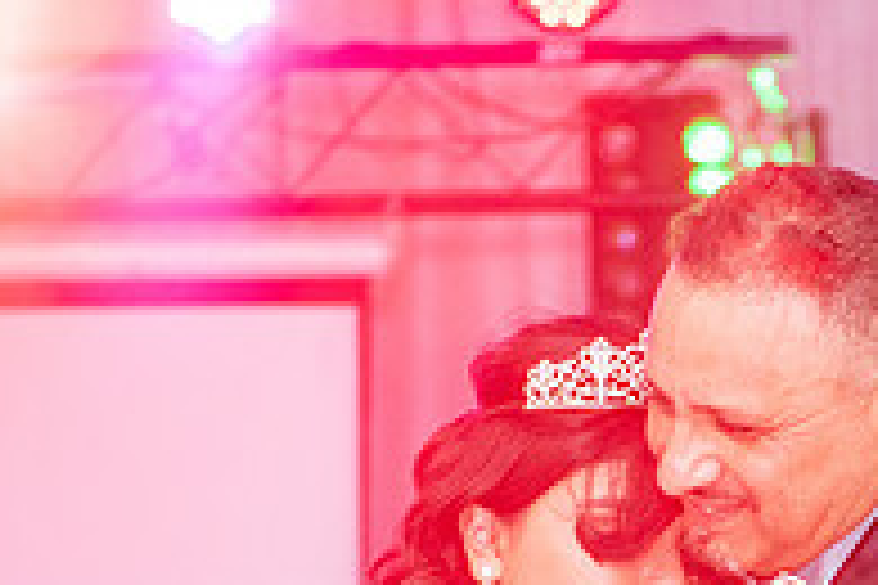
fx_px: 5072
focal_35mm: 208
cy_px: 817
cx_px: 792
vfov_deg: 6.5
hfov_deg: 9.8
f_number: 2.8
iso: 1250
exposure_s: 1/160
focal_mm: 70
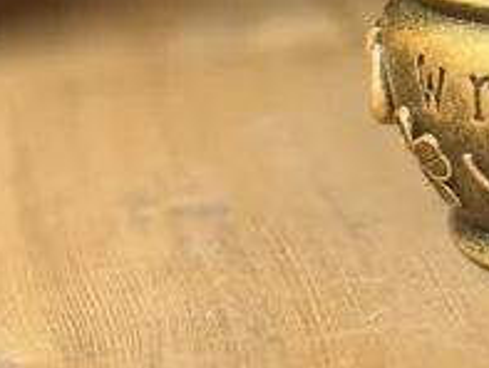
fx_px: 2205
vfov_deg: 9.3
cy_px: -167
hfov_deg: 12.3
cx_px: 621
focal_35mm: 156
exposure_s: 1/20
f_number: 1.78
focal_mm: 6.76
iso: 640
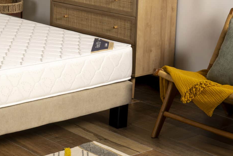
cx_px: -43
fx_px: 628
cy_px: 5
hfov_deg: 19.8
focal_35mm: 97
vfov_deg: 13.9
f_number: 8
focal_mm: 35
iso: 320
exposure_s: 1/60
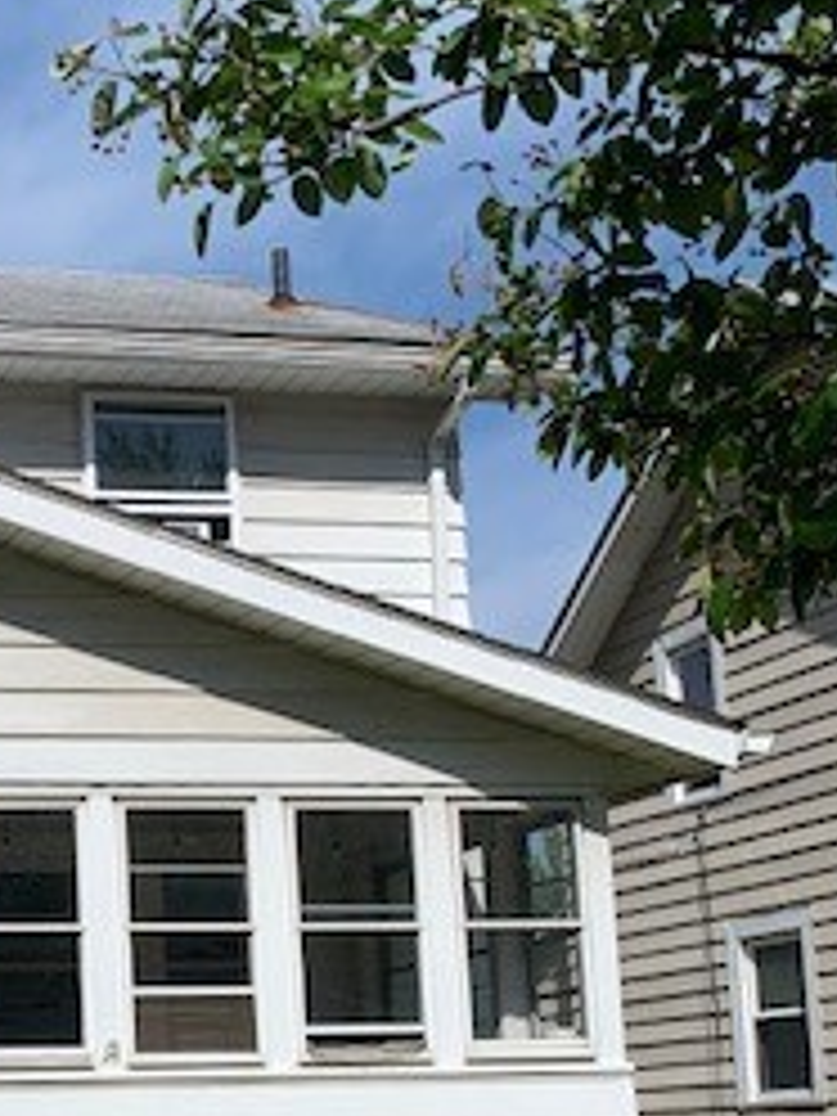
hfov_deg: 20.3
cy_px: 936
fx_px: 2160
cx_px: -212
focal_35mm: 67
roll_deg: +1.5
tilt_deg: +6.5
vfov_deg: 28.2
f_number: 1.8
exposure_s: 1/4098
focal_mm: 4.25
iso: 25
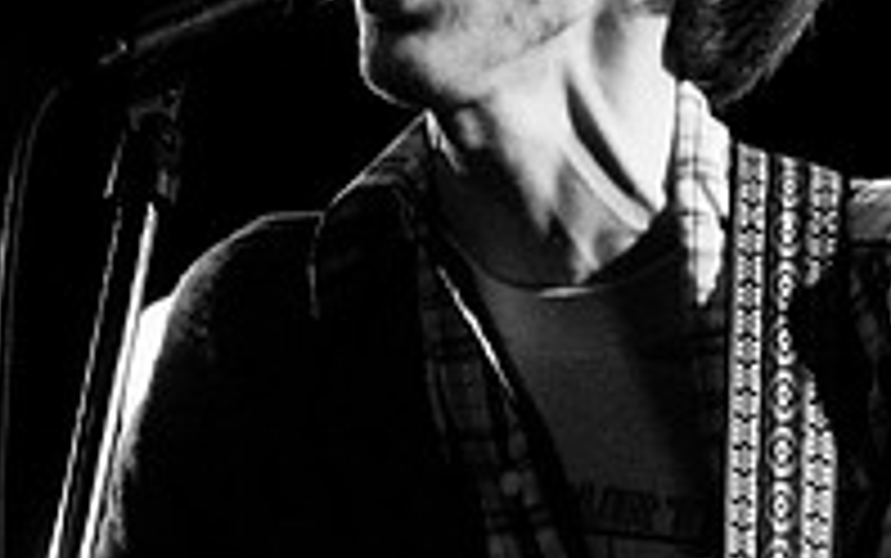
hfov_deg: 6.7
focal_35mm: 313
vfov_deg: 4.2
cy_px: 178
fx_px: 7605
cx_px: 72
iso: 800
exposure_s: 1/60
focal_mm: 70
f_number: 2.8
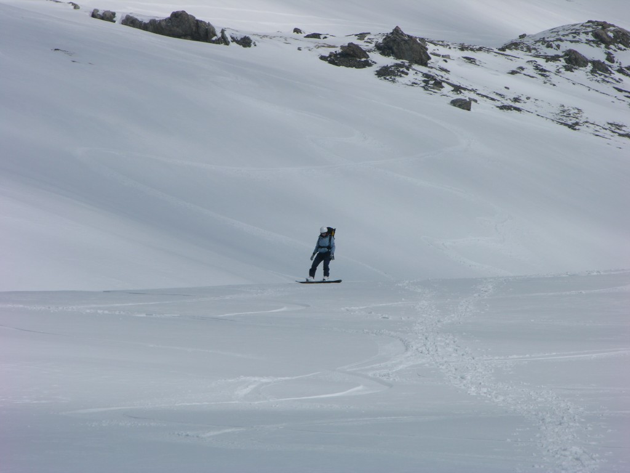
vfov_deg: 5.5
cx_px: 315
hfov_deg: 7.3
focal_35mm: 270
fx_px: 4914
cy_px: 236
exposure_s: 1/594
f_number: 7.4
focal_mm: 67.7
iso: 50
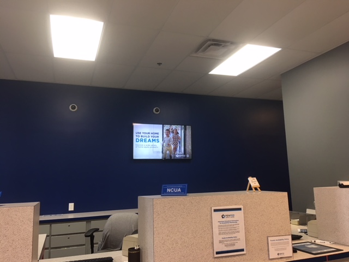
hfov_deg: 61.7
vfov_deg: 48.2
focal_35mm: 29
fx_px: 292
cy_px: 131
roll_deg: +2.2
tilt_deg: +9.3
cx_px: 174
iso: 25
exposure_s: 1/15
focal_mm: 4.15
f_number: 2.2
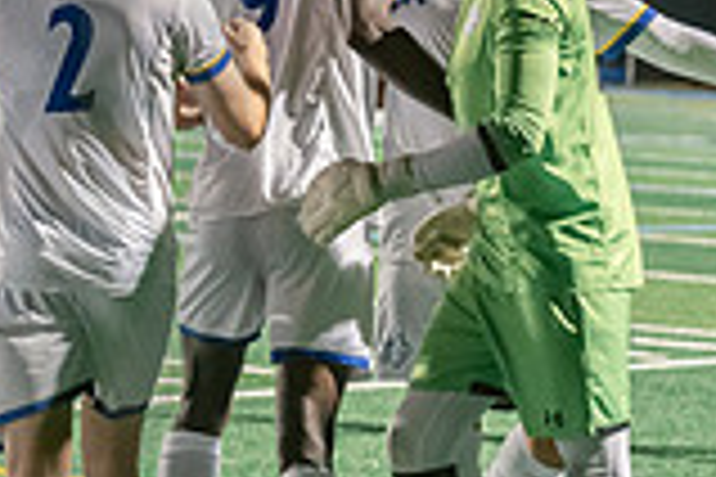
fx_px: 5071
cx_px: -549
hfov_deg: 7.8
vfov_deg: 5.4
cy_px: 61
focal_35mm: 255
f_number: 3.5
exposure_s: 1/320
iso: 2500
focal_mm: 70
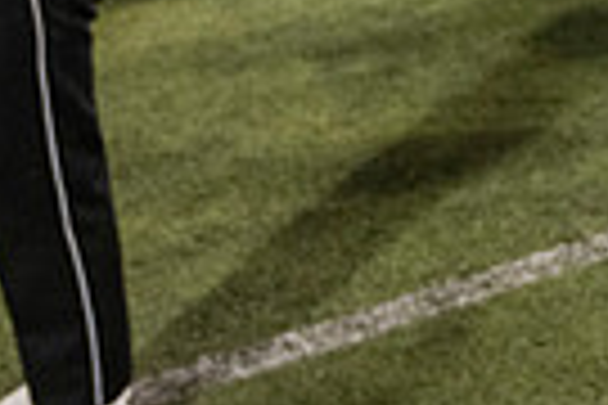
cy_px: -461
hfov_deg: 18.7
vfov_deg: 11.6
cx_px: 748
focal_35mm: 103
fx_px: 1739
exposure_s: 1/500
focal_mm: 24
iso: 2500
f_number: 4
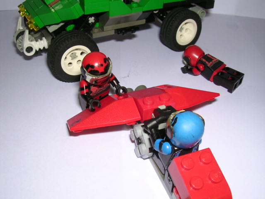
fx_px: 291
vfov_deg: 37.7
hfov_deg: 49.0
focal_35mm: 38
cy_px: 100
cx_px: 132
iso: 100
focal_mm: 5.8
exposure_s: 1/60.1
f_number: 5.6
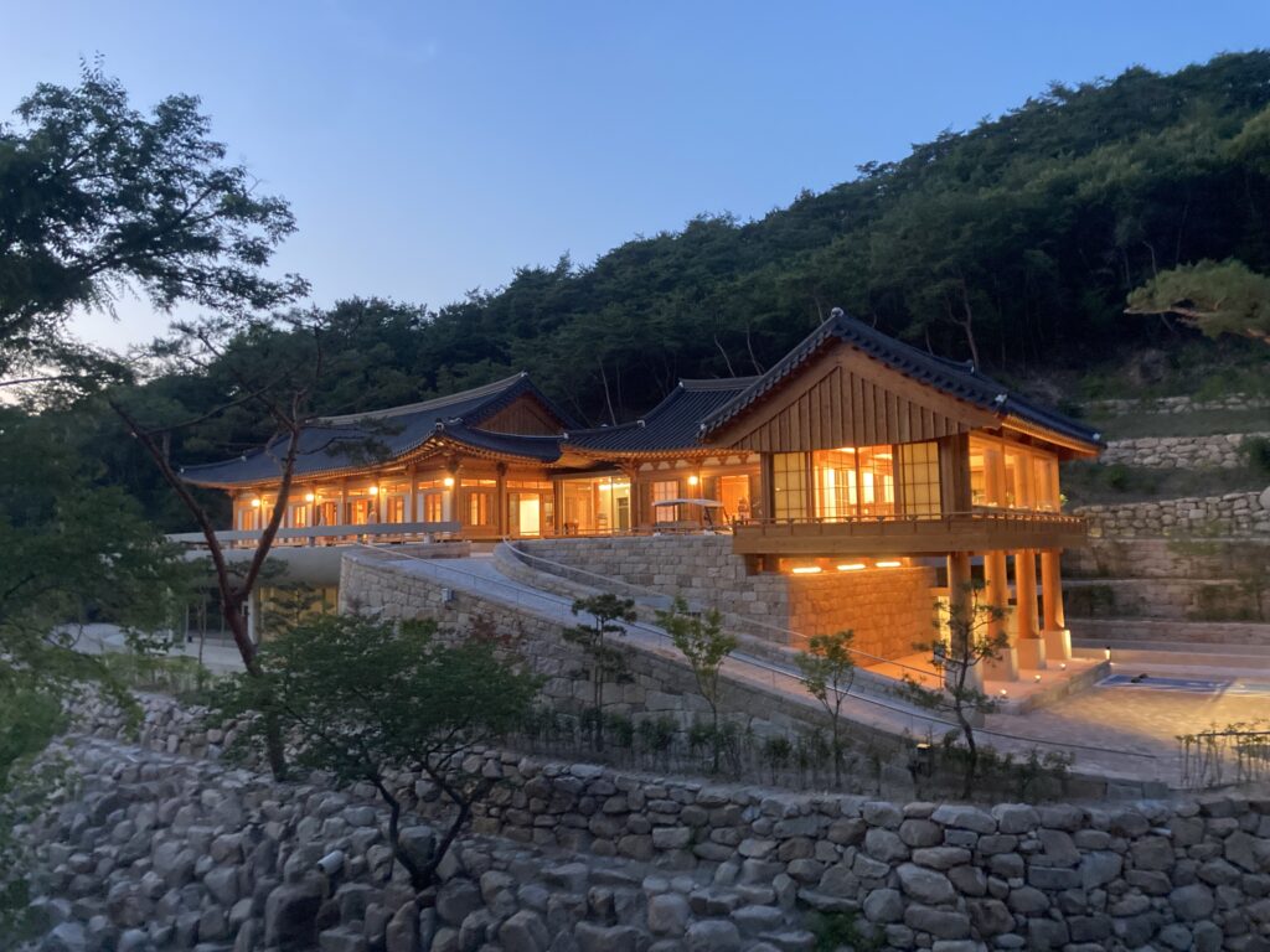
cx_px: 635
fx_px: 1027
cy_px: 476
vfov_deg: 49.7
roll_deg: +1.1
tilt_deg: +4.7
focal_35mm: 28
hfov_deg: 63.4
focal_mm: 3.99
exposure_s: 1/30
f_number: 1.8
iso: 500
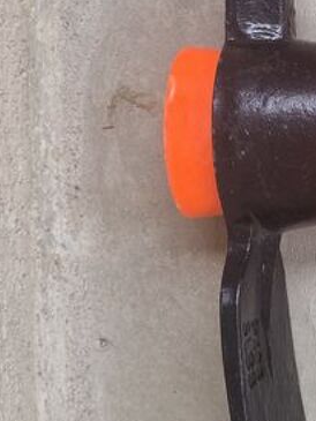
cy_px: 118
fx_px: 1022
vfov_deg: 23.1
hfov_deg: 17.0
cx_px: 347
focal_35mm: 84
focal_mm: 6.4
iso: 50
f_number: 1.8
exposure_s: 1/256
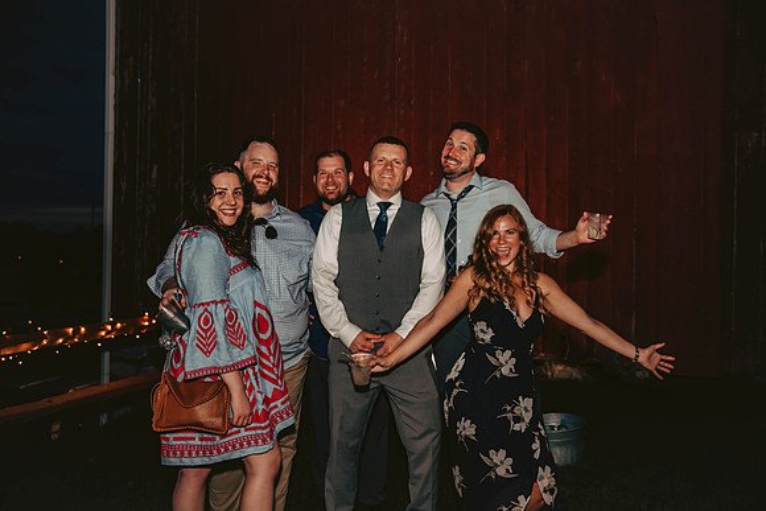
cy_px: 256
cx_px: 383
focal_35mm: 34
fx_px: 724
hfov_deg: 55.8
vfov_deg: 38.9
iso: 1250
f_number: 2.8
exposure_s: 1/125
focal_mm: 34
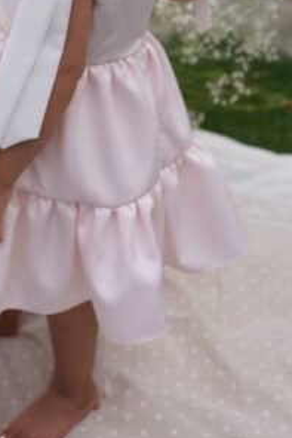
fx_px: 851
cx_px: 64
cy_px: 40
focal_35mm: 70
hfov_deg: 19.3
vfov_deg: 27.7
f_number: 3.2
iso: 250
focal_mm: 35
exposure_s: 1/1600
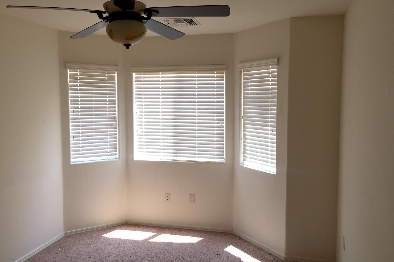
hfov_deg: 60.3
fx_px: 339
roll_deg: -0.1
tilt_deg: -5.5
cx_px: 200
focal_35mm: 31
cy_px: 140
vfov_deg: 42.3
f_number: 2.2
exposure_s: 1/60
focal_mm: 4.15
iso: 32
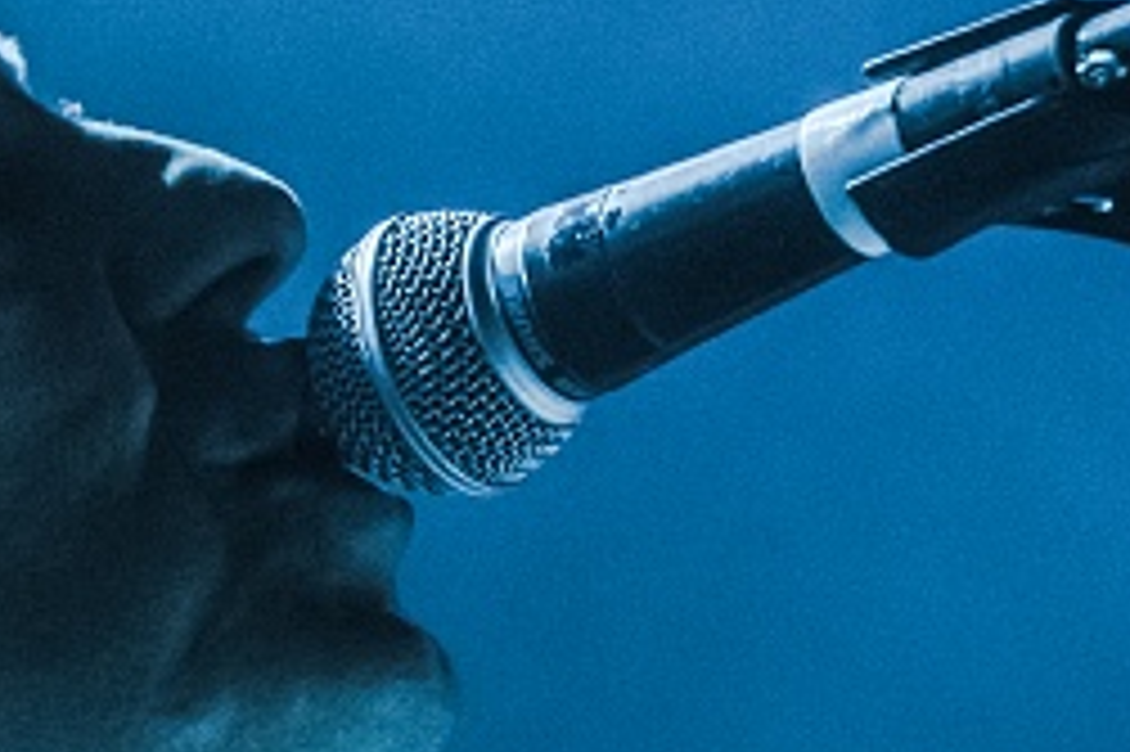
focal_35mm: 753
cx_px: 468
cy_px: 743
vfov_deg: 1.8
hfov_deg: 2.7
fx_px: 23633
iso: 4000
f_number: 2.8
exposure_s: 1/80
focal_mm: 175
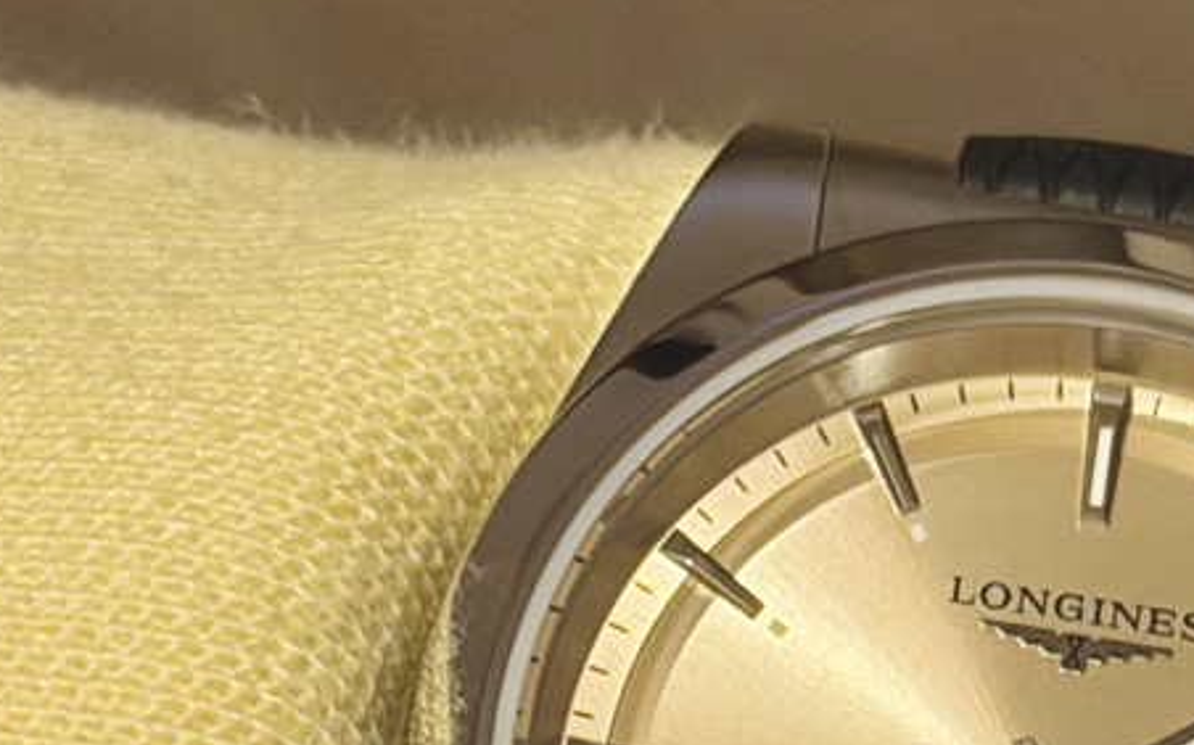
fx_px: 5497
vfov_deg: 7.4
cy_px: 1551
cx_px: 981
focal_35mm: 169
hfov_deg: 12.3
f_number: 1.78
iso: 320
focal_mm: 6.76
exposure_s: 1/33
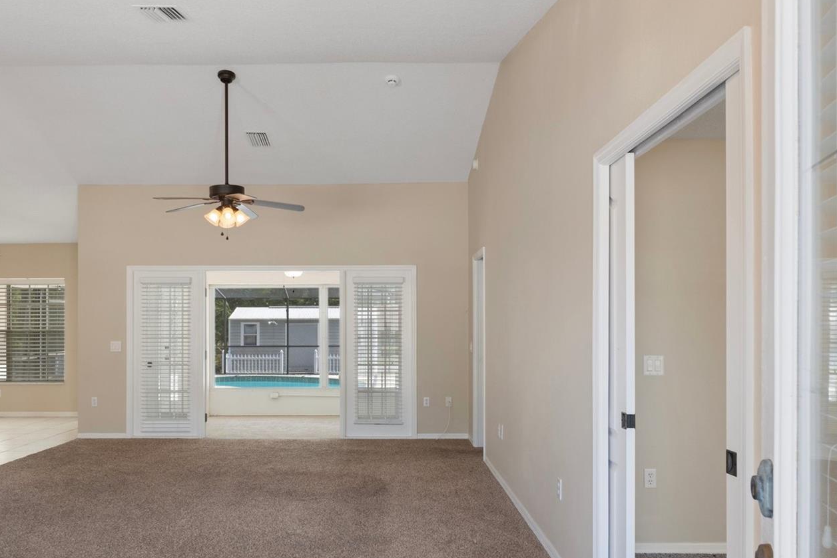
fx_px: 666
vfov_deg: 45.4
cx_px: 390
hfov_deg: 64.2
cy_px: 304
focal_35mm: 29
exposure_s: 1/1.43
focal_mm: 15
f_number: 8
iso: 320
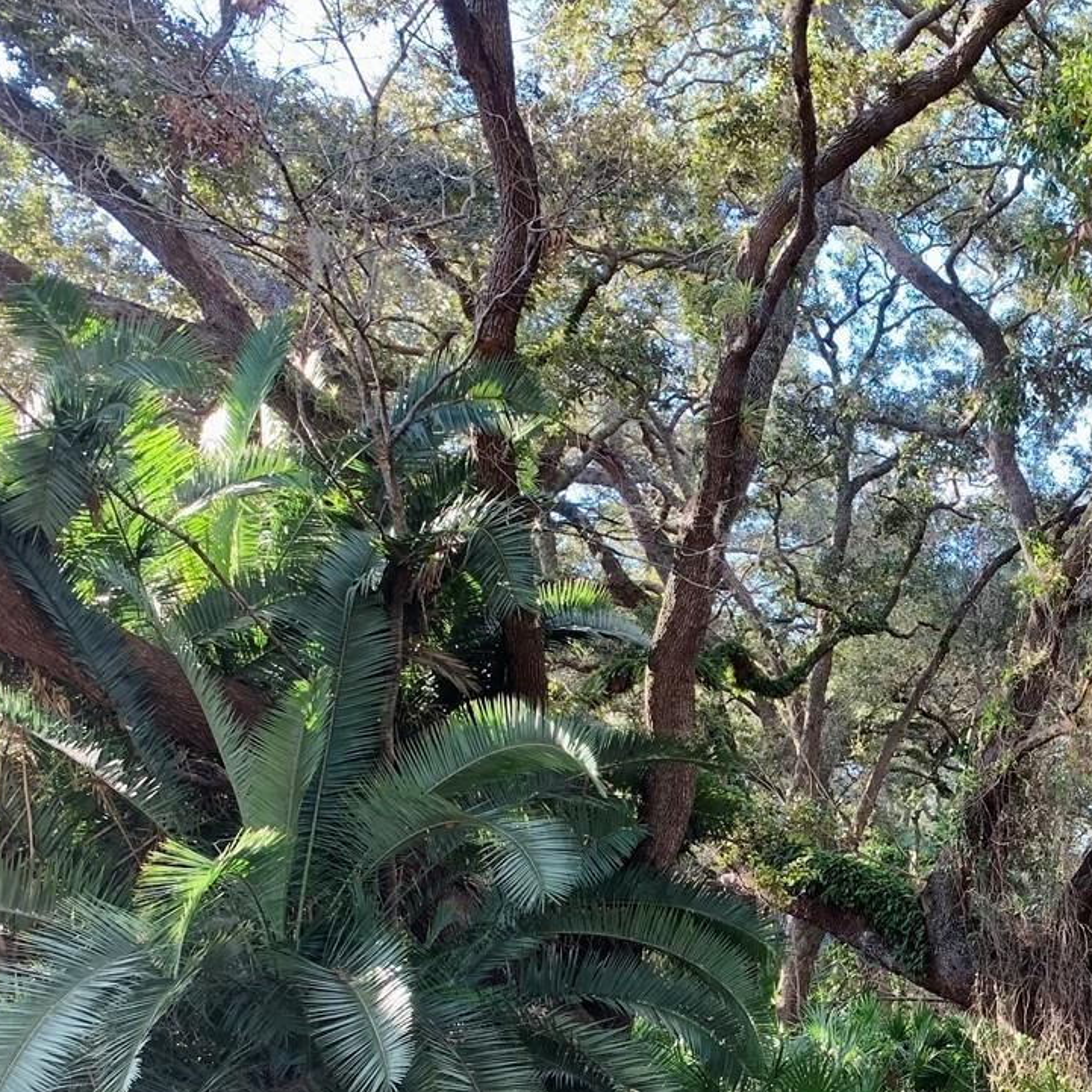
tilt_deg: +3.9
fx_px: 1820
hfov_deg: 30.0
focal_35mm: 51
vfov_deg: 32.4
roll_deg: -3.2
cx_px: 1195
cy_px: 883
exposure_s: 1/121
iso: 40
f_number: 1.8
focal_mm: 4.25
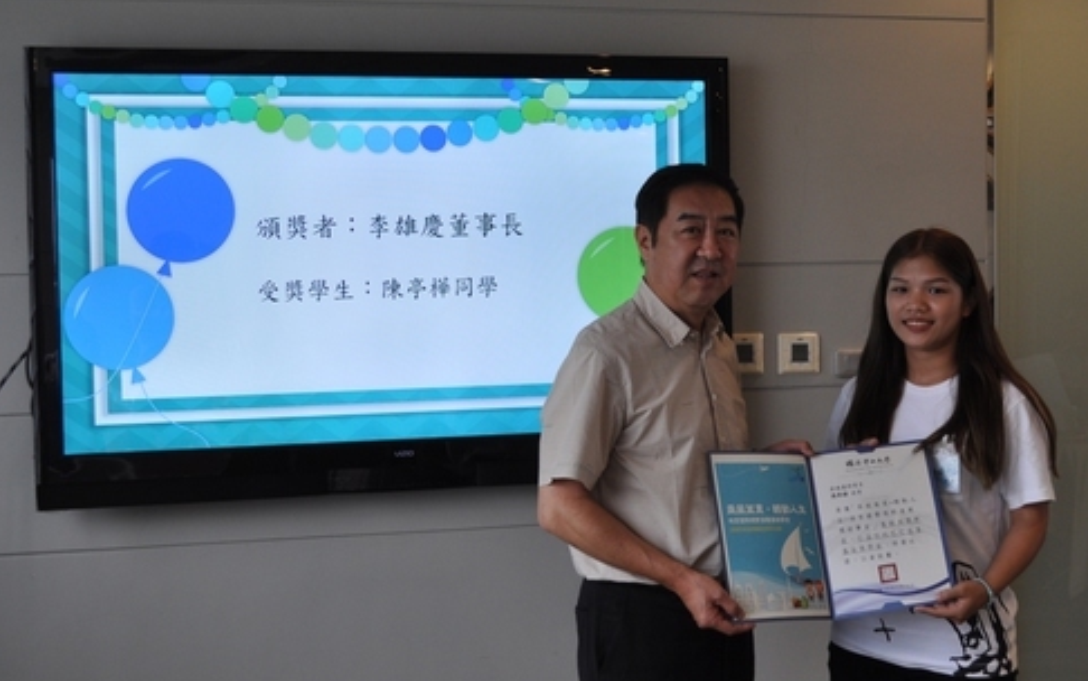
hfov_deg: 36.9
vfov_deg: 23.7
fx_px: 1620
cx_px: 665
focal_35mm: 55
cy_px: 291
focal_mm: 29
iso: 400
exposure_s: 1/100
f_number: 5
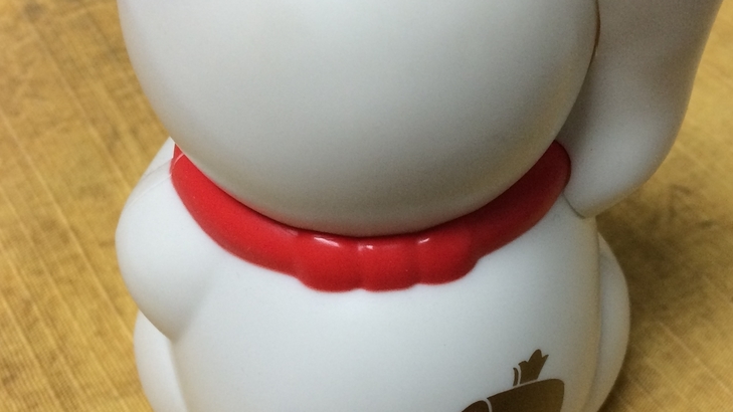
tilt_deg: -55.7
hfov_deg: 39.7
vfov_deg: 23.0
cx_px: 430
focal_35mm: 52
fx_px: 1011
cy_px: 269
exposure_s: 1/33
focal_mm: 4.15
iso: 80
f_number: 2.2
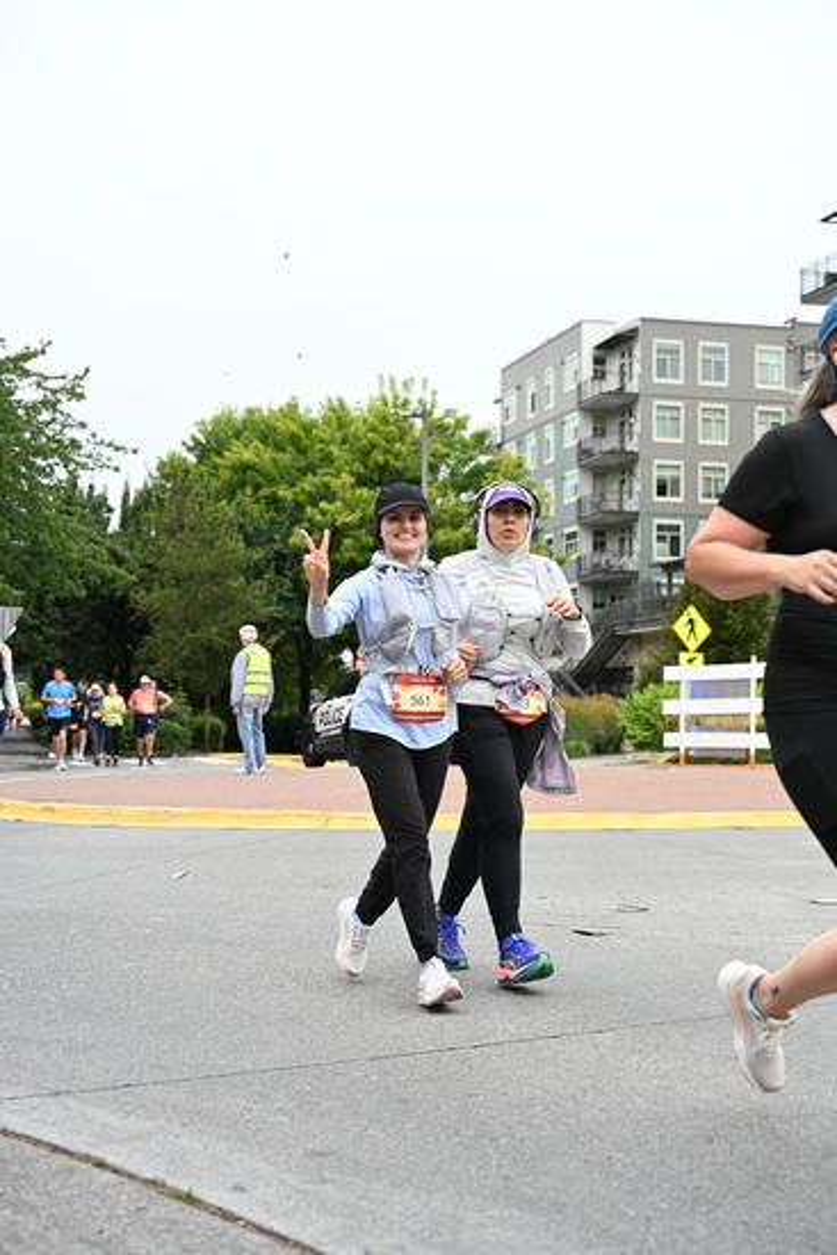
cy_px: 628
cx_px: 418
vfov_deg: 38.9
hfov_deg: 26.5
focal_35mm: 51
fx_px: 1777
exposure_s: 1/800
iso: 1600
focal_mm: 51
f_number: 4
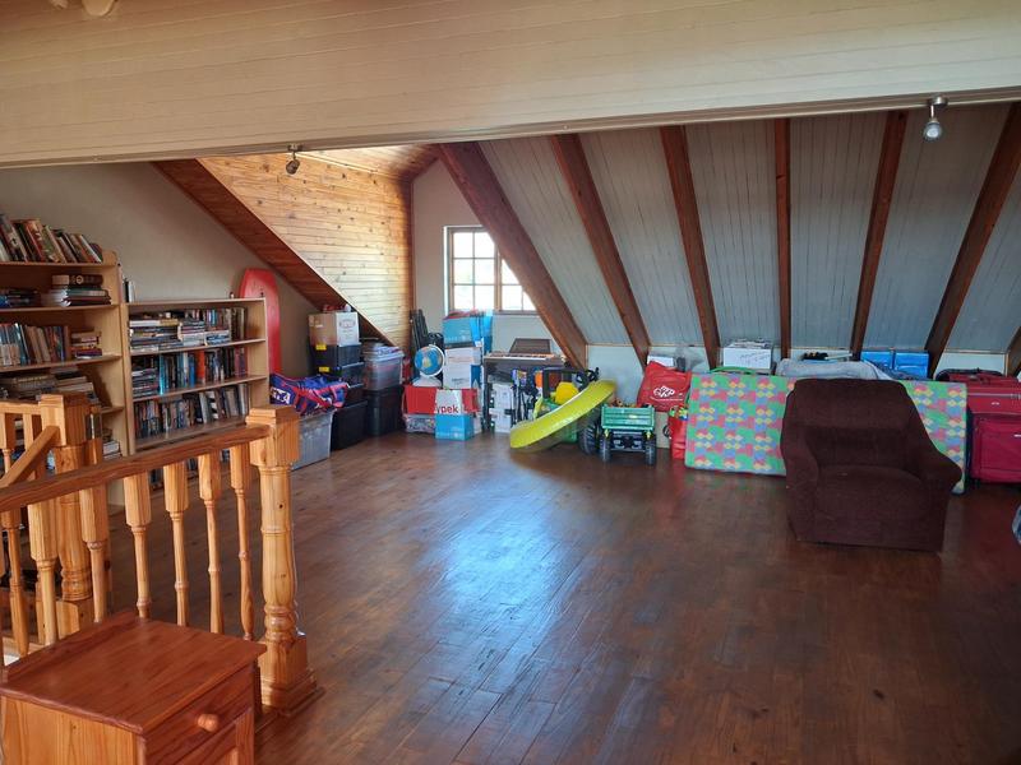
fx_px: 796
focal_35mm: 27
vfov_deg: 51.4
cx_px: 510
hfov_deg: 65.3
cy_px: 382
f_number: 1.8
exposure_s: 1/50
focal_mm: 4
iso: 250
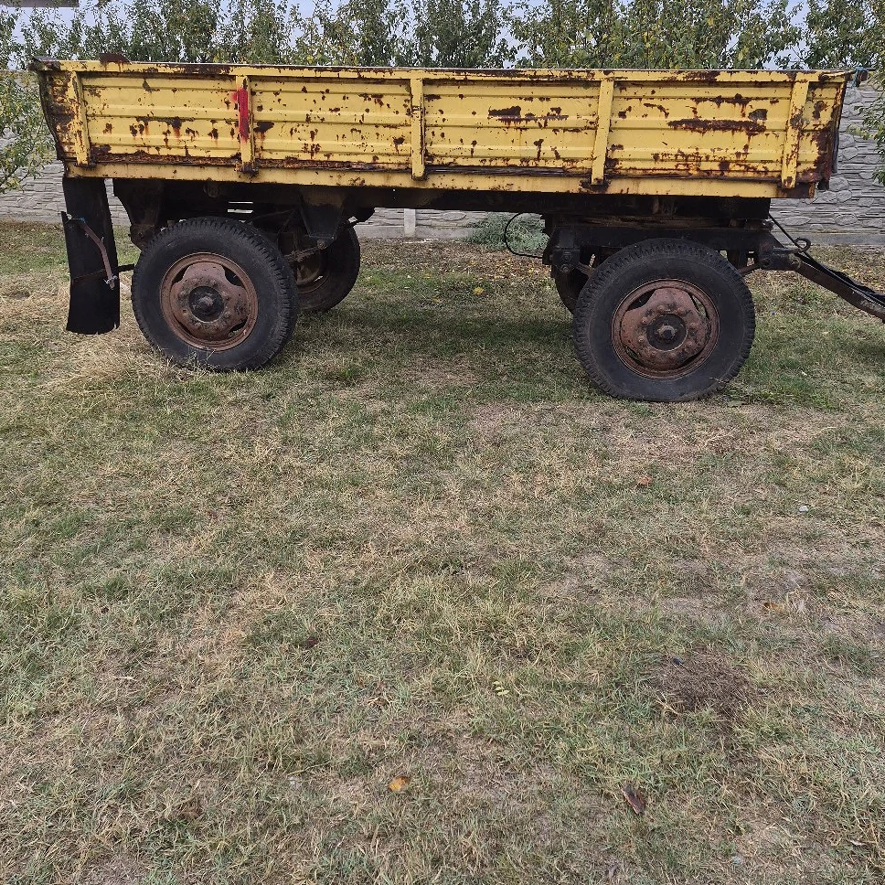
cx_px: 454
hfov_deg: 57.3
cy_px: 344
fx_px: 810
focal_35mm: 28
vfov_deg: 56.8
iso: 64
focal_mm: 5.4
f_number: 1.8
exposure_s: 1/182
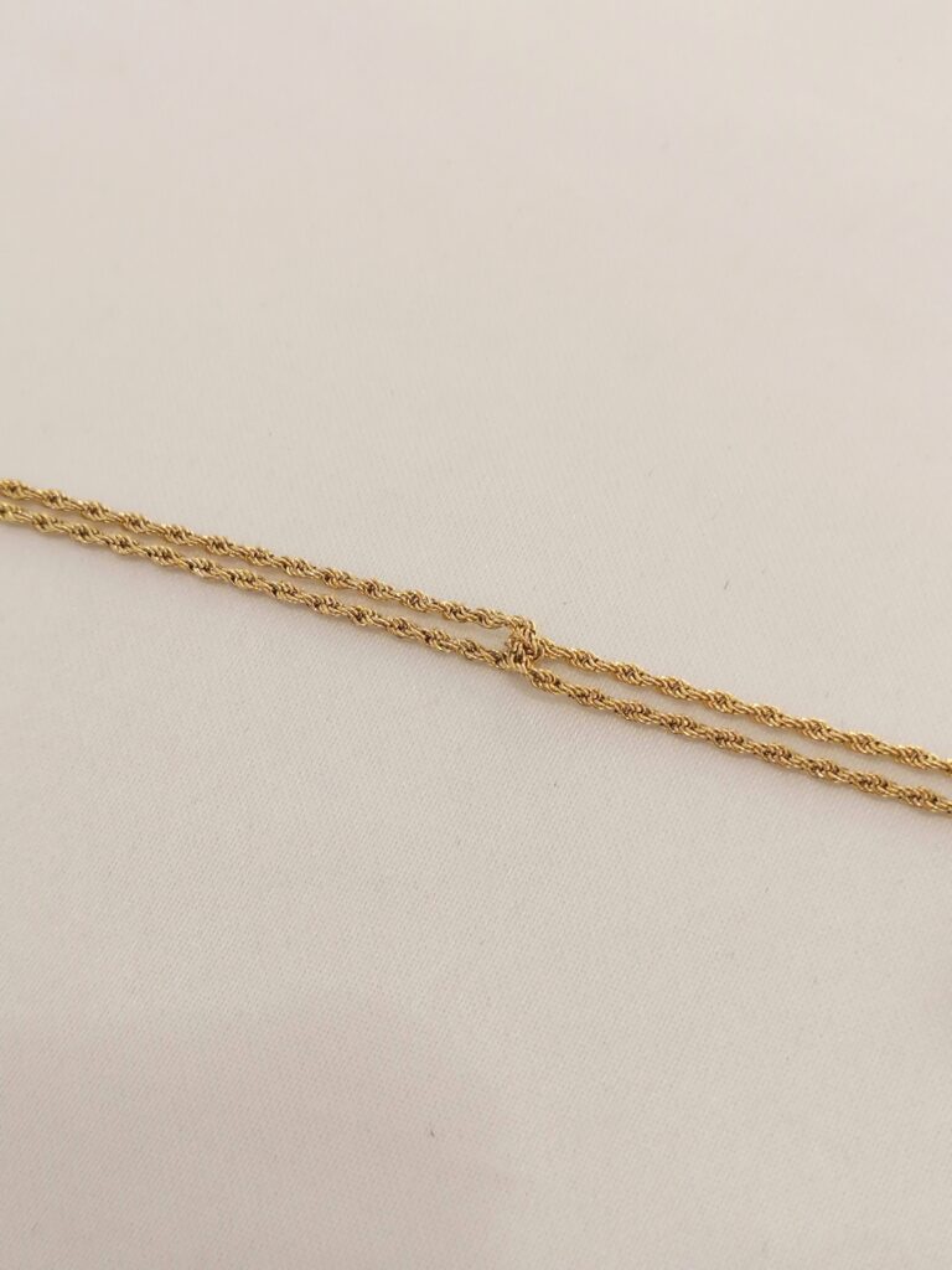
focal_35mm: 47
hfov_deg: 30.9
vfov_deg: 40.4
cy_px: 635
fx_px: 1723
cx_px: 476
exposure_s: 1/50
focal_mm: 4.75
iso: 100
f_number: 1.8
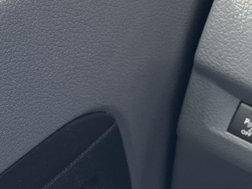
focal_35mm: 116
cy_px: 176
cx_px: -10
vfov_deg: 12.6
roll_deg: -1.1
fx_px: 844
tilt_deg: -43.8
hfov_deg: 16.6
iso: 32
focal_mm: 4.2
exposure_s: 1/244
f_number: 1.6
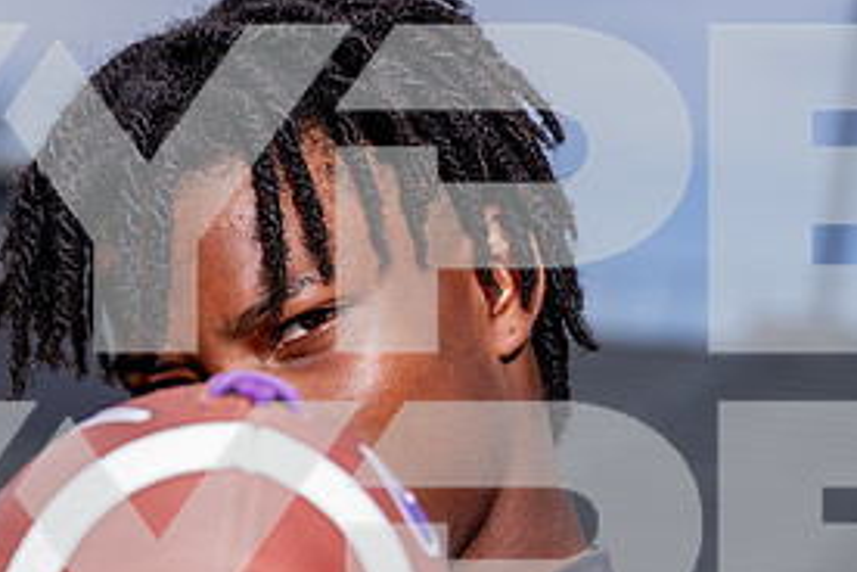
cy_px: 567
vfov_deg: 8.9
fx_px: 3642
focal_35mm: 153
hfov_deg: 13.4
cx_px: 286
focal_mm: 70
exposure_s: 1/1250
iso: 100
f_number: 4
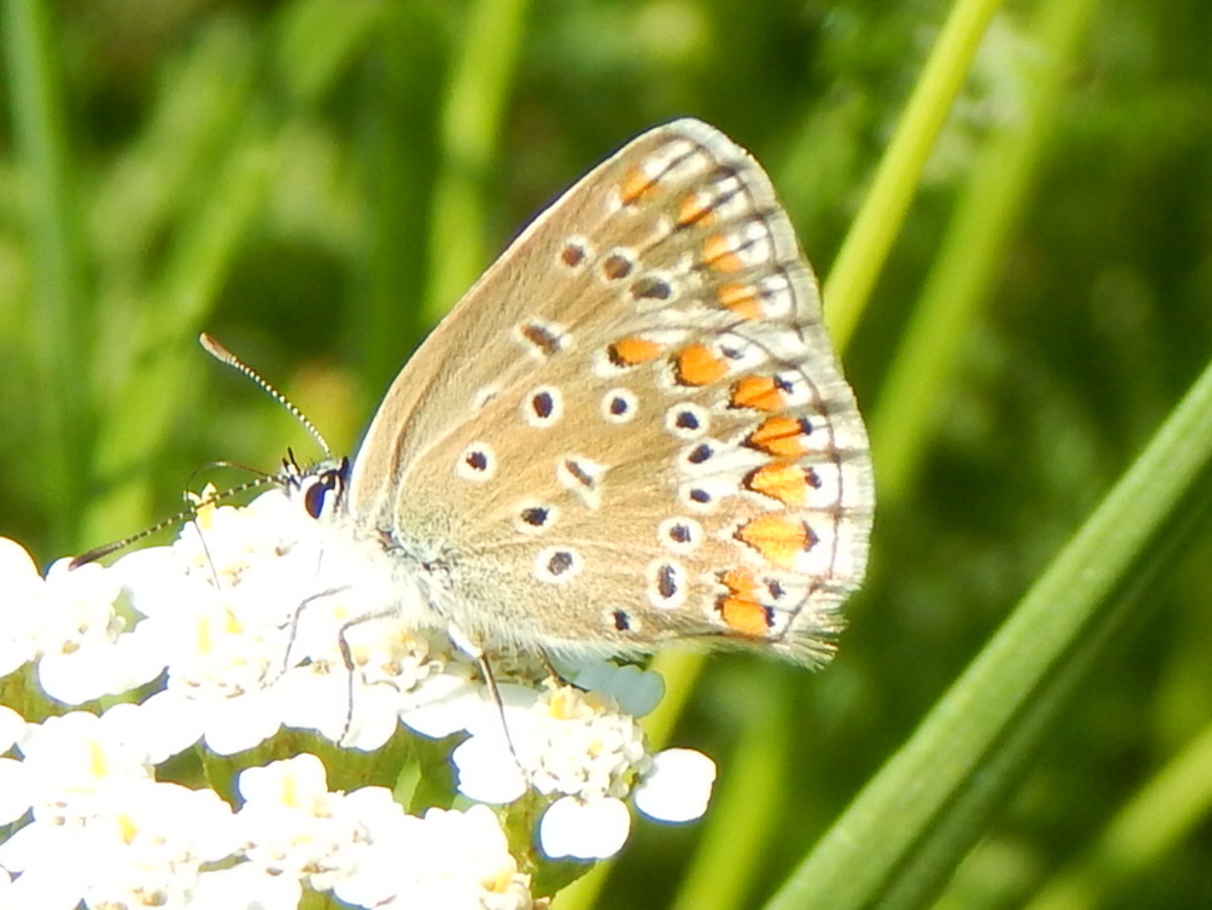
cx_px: 606
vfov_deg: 15.9
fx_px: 3257
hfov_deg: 21.1
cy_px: 455
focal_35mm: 93
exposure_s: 1/500
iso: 125
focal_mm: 16.6
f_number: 4.4
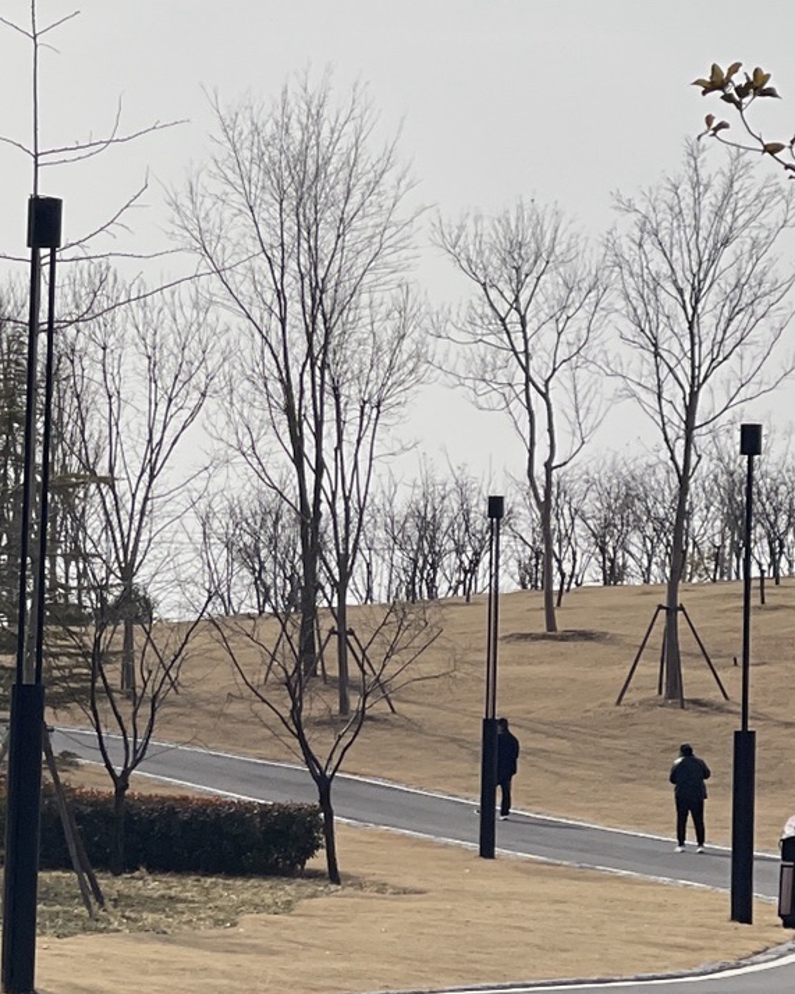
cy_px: 770
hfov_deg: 8.7
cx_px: -103
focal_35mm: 175
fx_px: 5148
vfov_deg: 11.0
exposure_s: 1/4219
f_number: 2.2
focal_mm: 7.5
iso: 32
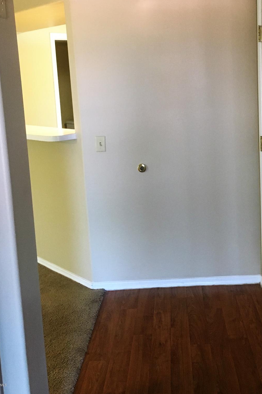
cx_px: 177
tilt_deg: -8.2
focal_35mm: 40
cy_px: 140
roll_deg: +0.4
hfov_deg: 33.1
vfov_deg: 47.9
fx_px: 437
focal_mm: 4.15
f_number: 2.2
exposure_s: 1/30
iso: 160
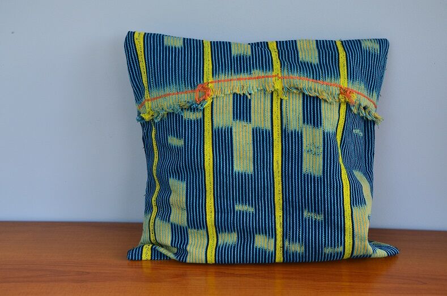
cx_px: 224
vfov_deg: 21.5
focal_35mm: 63
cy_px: 148
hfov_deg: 31.9
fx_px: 781
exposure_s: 1/60
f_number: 8
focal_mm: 42
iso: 400
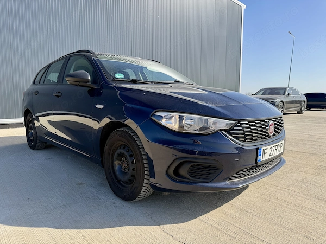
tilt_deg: -5.6
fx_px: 226
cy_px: 122
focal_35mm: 24
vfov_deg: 56.8
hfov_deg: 71.6
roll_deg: +0.8
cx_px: 163
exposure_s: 1/2611
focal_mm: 6.76
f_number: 1.78
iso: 80
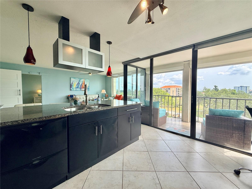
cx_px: 126
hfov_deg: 102.1
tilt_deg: -1.3
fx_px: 102
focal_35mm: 14
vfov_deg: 85.7
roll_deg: +0.0
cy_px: 94
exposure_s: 1/549
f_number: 2.2
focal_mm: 2.22
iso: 64
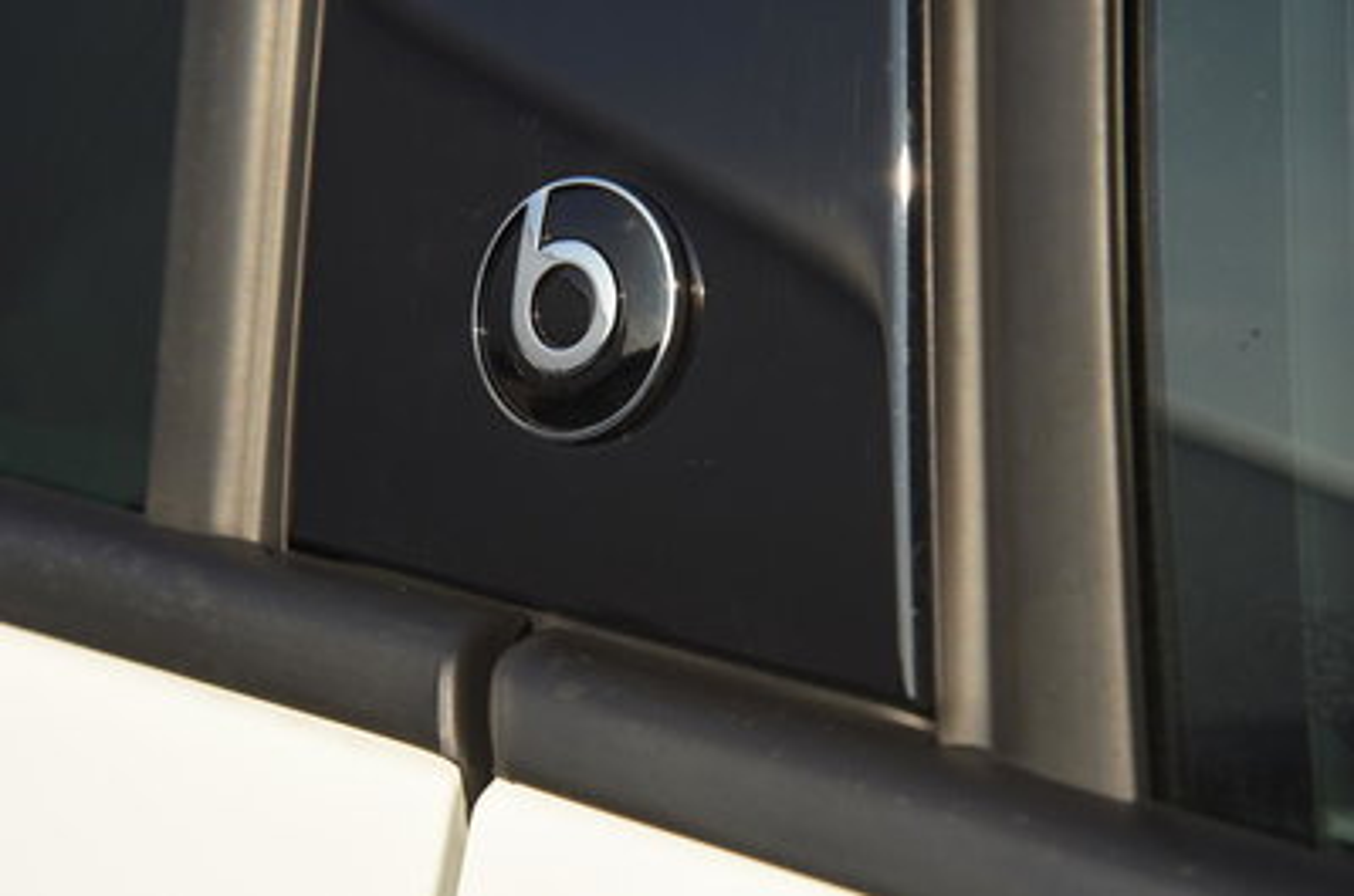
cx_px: 677
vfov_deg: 11.4
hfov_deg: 17.1
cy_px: 448
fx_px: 4504
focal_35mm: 120
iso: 200
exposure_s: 1/250
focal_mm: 120
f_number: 11
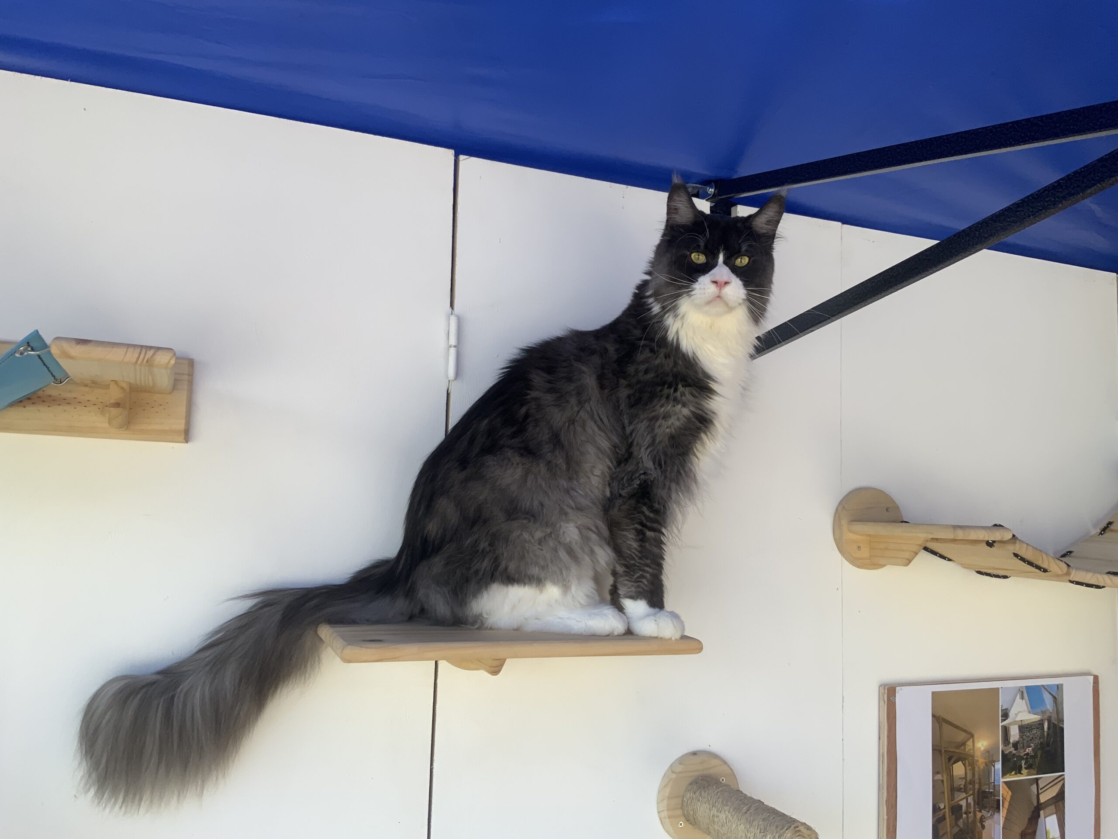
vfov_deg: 48.2
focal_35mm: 29
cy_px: 420
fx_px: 937
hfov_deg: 61.7
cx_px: 559
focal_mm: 3
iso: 16
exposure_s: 1/199
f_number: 1.8
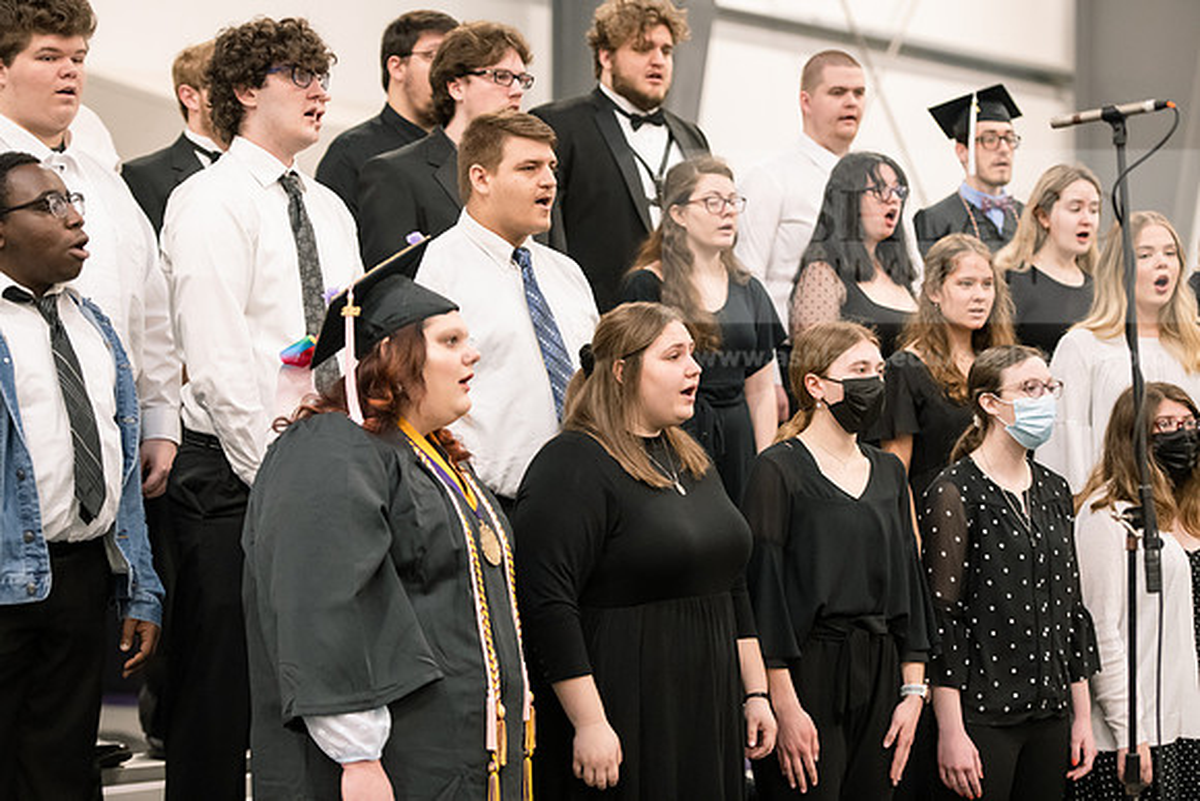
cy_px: 400
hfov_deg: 20.4
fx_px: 3334
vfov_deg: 13.7
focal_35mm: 100
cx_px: 600
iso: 3200
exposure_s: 1/200
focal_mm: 100
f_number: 3.2
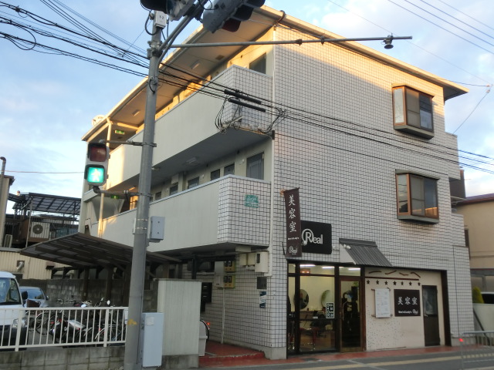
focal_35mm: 33
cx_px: 247
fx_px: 471
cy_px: 185
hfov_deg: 55.4
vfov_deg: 42.9
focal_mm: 5.93
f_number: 3.7
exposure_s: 1/125
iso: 160
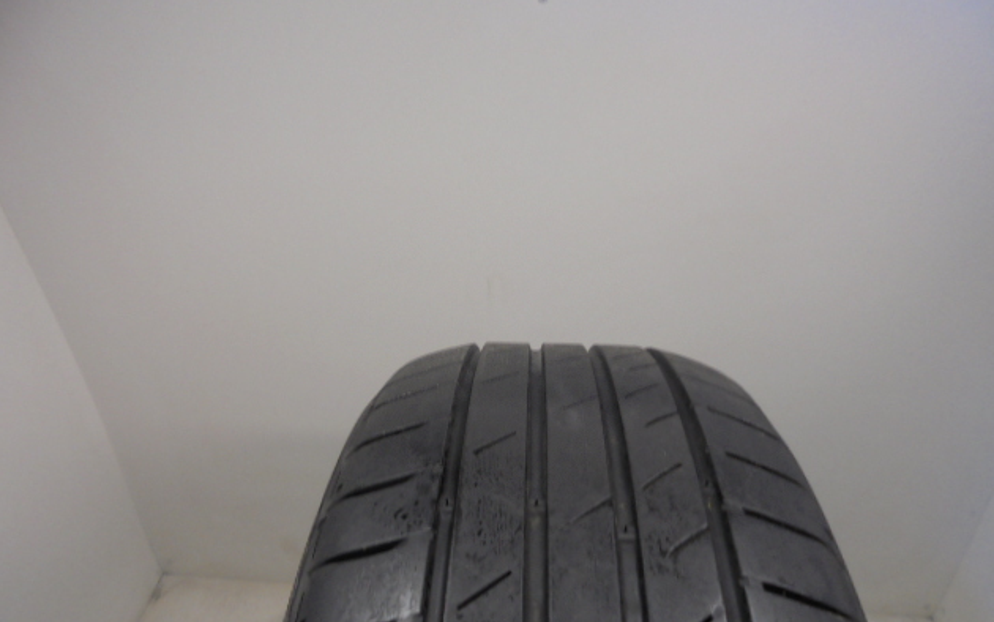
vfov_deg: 44.5
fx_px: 759
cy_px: 346
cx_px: 502
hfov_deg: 66.5
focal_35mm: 28
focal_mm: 4.6
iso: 100
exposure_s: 1/40
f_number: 3.5
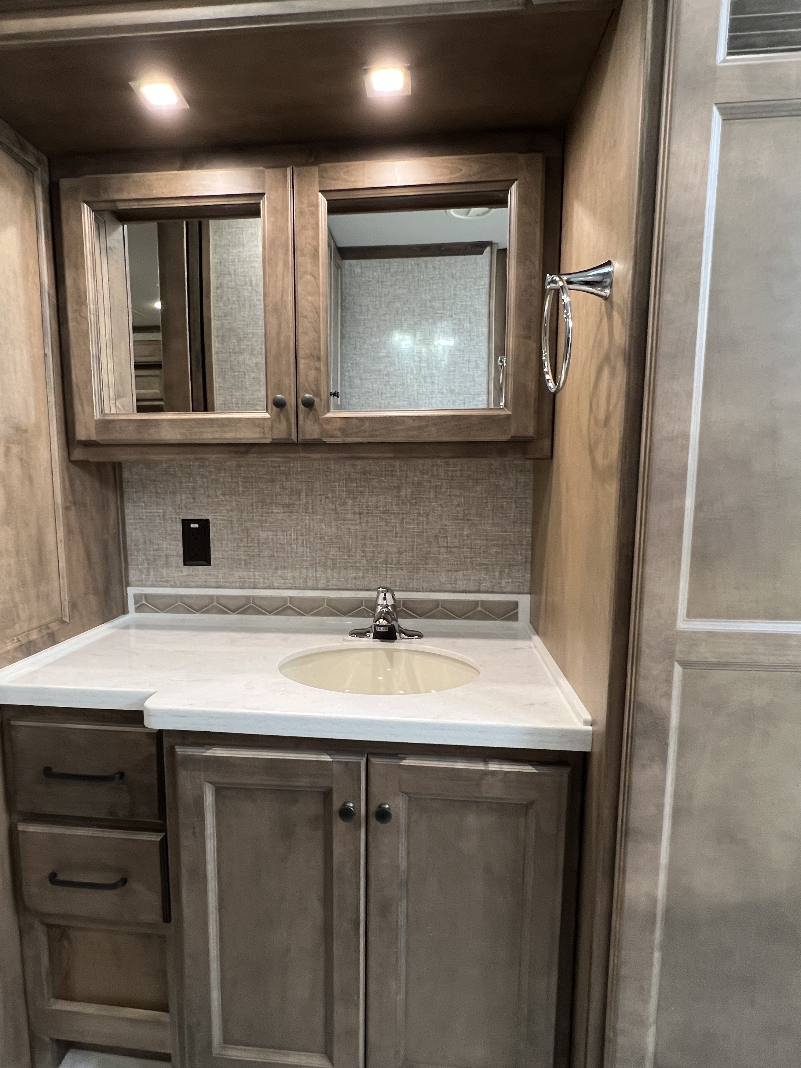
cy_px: 552
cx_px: 372
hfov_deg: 71.5
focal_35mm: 18
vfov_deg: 87.7
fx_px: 555
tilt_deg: -6.0
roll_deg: +0.0
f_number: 1.8
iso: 250
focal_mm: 1.57
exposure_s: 1/65
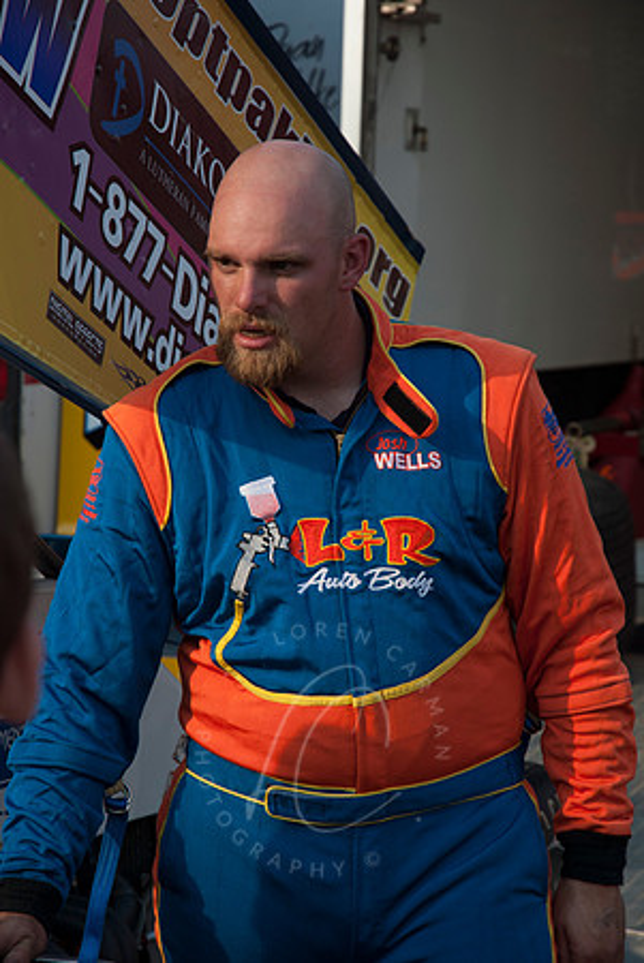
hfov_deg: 13.1
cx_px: 322
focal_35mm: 105
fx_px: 2811
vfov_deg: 19.4
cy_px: 482
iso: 100
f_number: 5.6
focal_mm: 70
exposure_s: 1/400
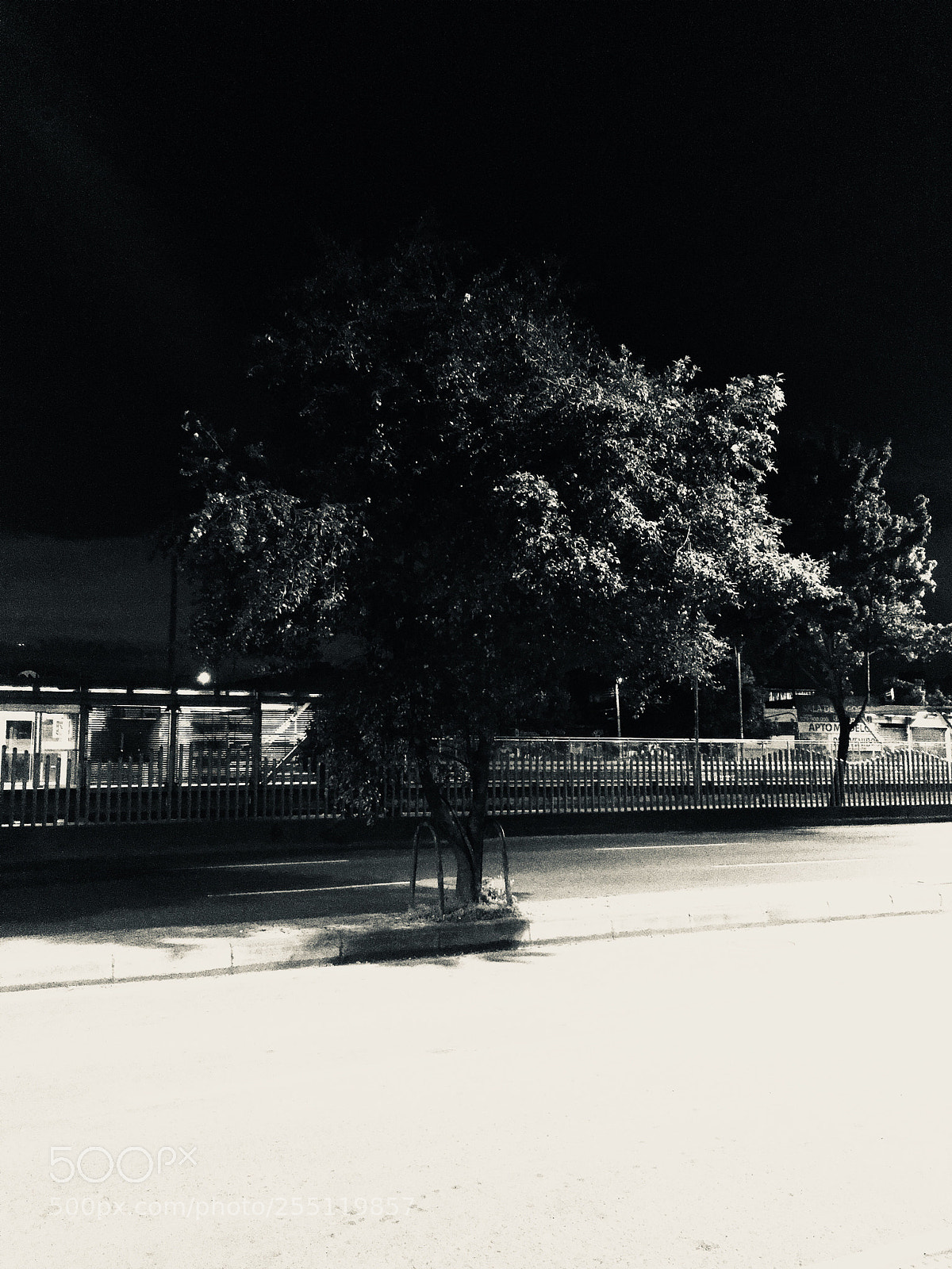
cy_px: 634
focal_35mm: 29
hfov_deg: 48.2
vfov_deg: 61.7
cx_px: 476
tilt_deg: +4.6
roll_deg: -0.5
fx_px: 1063
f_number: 2.2
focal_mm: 4.15
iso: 800
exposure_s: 1/15
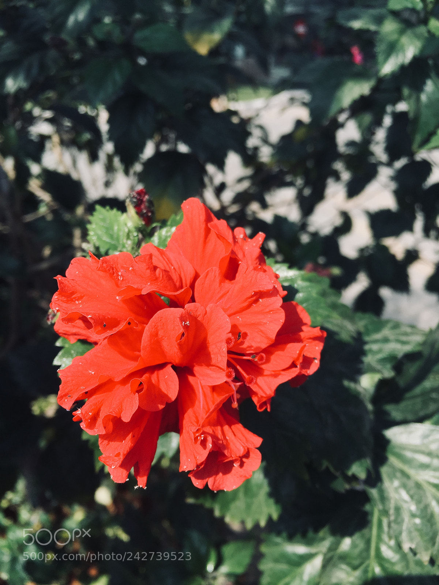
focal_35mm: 29
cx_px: 220
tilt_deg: -29.0
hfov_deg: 48.2
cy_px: 292
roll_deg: -2.1
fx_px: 490
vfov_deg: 61.7
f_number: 2.2
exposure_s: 1/1163
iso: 32
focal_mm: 4.15
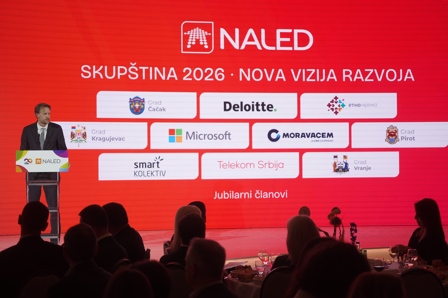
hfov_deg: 28.8
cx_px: 224
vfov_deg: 19.5
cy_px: 149
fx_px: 871
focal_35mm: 70
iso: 1000
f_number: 4
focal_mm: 70
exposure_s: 1/250
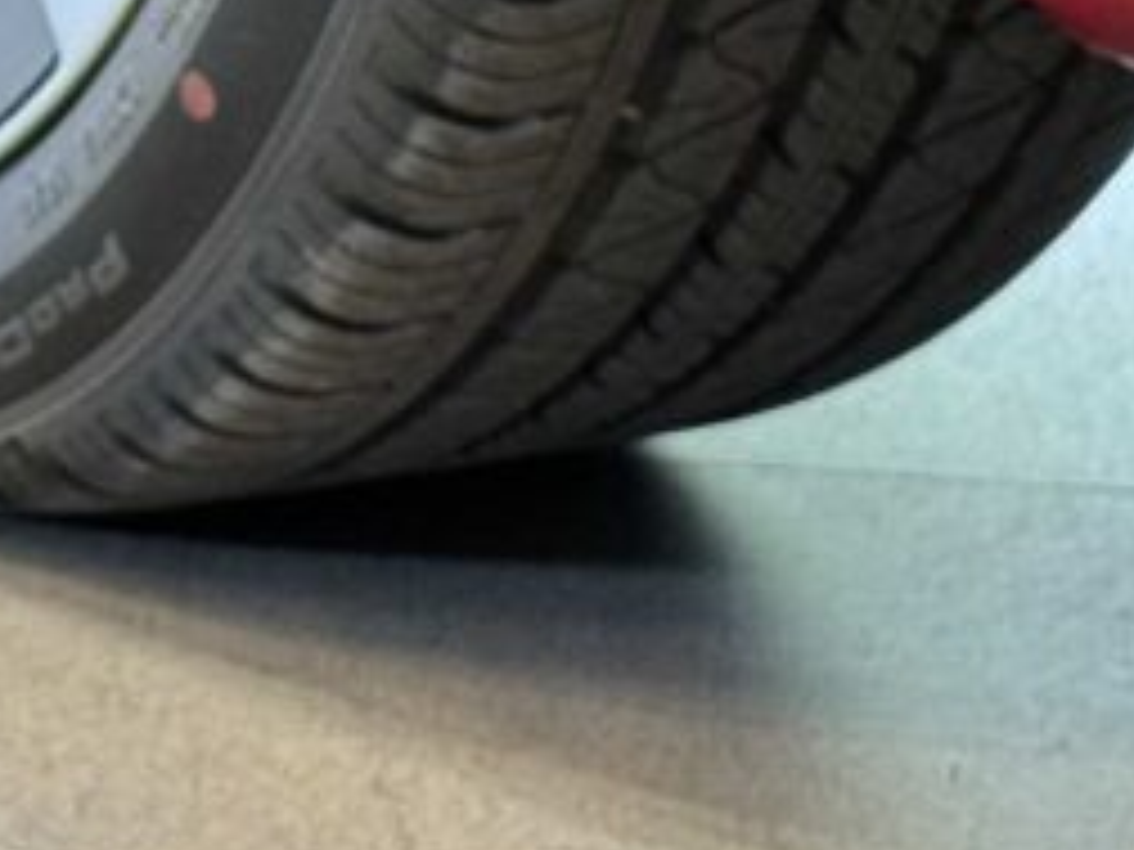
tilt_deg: -7.8
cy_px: -445
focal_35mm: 229
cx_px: -148
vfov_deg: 6.4
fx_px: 7502
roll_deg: +1.2
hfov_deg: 8.6
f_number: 1.78
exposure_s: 1/60
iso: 160
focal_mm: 6.76
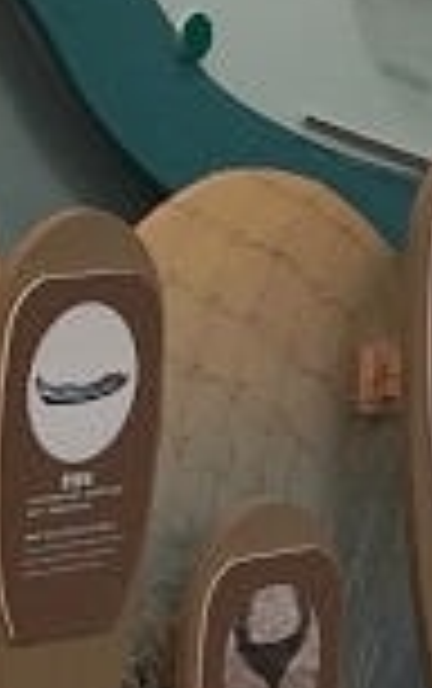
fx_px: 4208
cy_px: -175
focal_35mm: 224
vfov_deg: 9.2
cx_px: -274
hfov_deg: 5.8
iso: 1000
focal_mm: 28
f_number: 4
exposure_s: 1/160
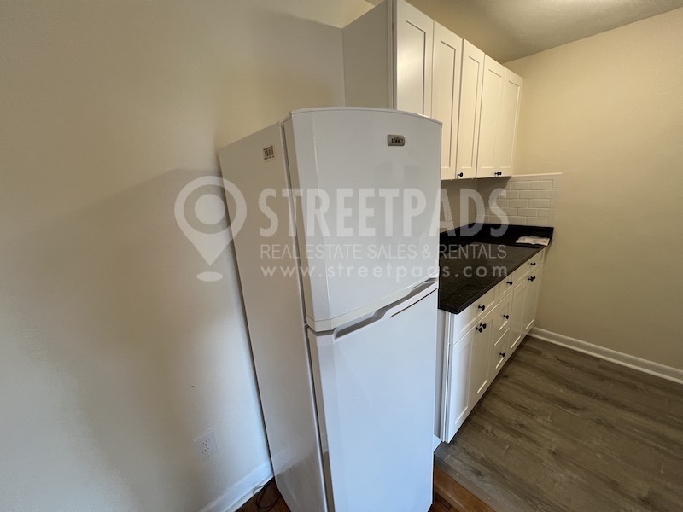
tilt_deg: -15.2
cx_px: 342
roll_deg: +2.8
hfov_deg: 106.2
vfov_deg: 89.9
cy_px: 256
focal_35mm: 13
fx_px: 256
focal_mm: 1.57
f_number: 1.8
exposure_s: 1/120
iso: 200
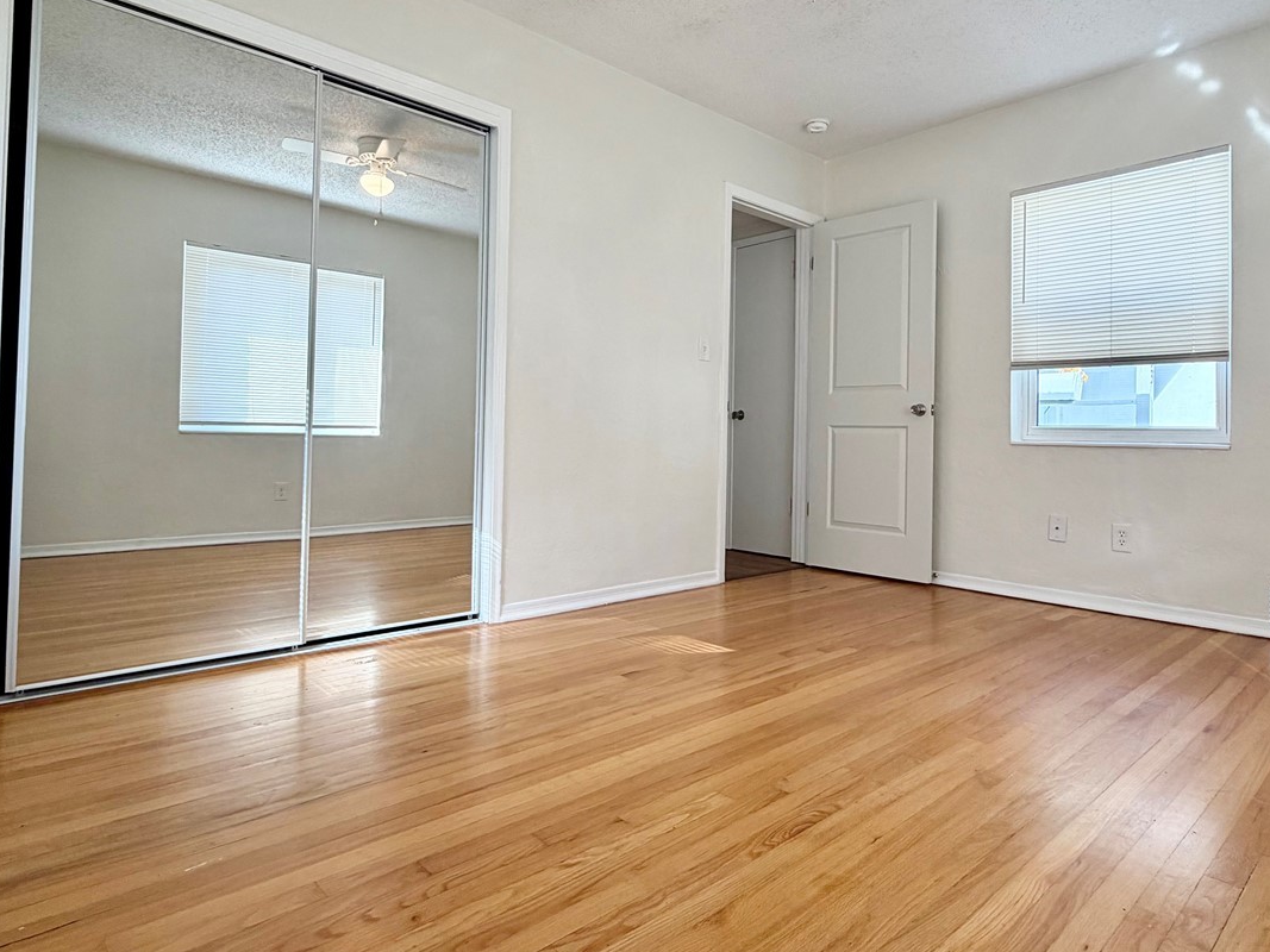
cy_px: 419
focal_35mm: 21
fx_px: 770
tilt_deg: +1.2
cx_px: 692
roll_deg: -0.4
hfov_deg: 78.8
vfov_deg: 63.2
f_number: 2.2
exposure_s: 1/120
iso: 80
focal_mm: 2.22
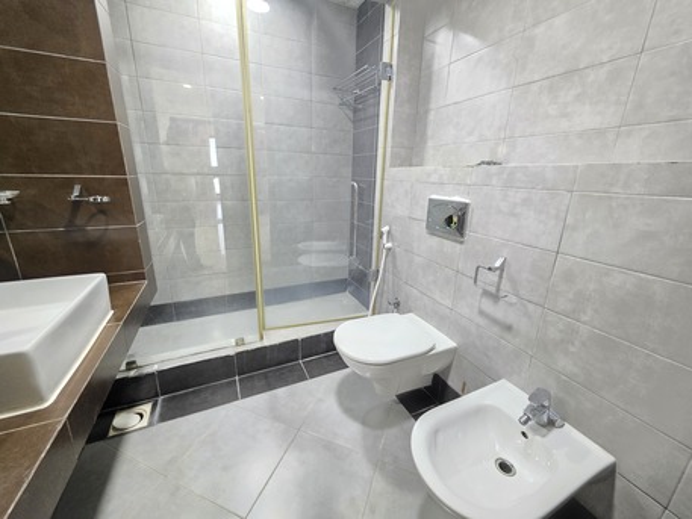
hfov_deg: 106.2
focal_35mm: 13
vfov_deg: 89.9
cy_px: 260
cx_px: 346
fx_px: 260
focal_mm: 2.2
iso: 1000
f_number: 1.9
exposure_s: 1/33.3
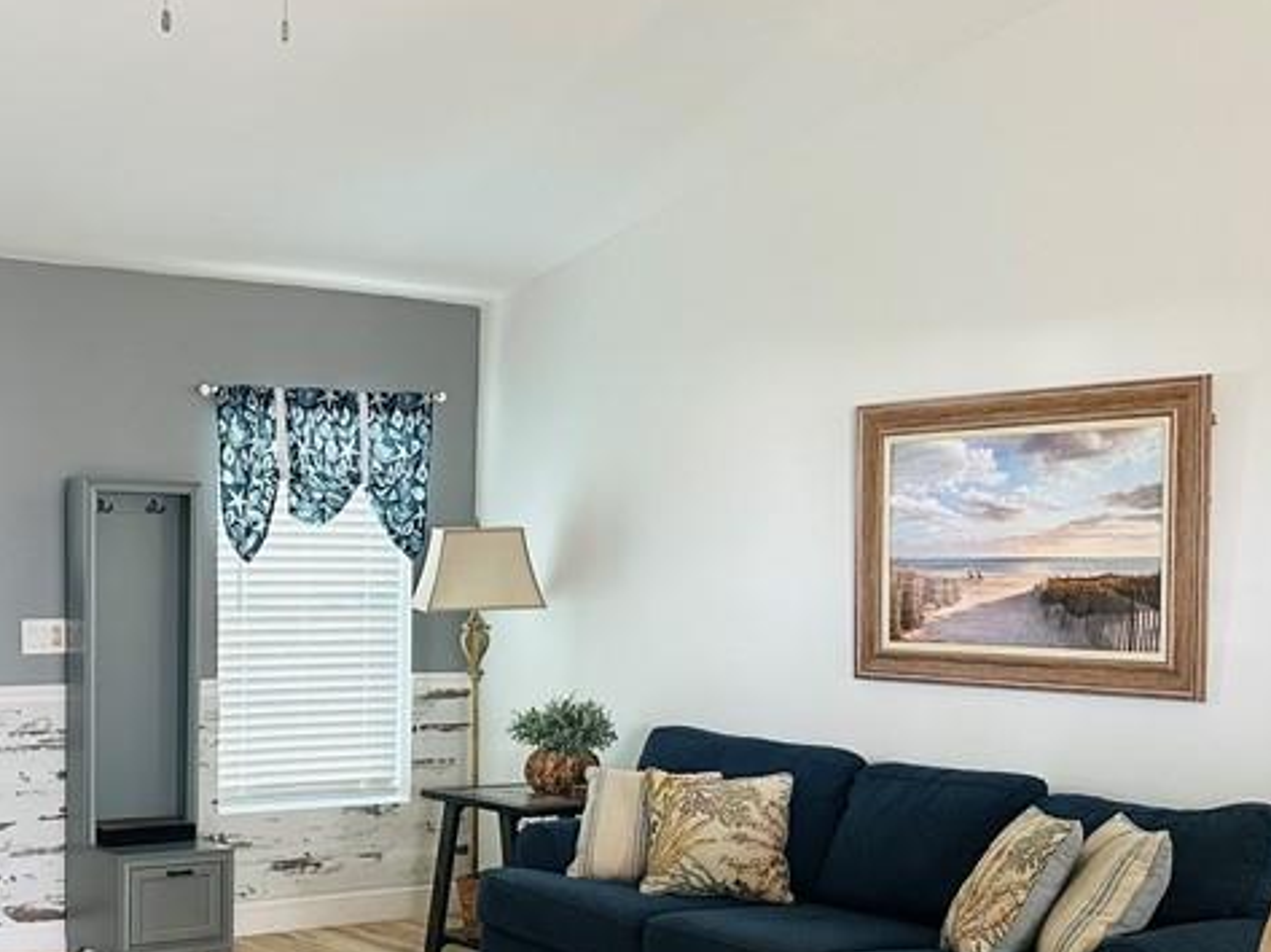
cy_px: 750
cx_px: 253
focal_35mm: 52
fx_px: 1908
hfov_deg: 35.6
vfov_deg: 27.5
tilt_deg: -6.0
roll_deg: -0.6
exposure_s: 1/69
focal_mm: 6.86
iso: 250
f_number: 1.78
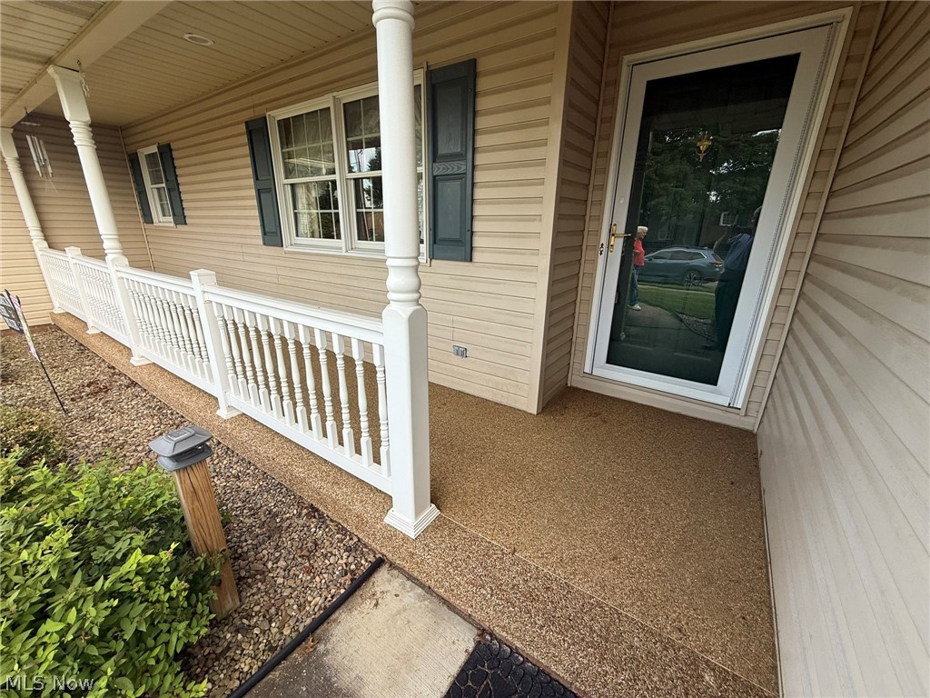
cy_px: 349
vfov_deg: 85.7
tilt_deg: -16.7
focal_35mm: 14
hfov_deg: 102.1
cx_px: 465
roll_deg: -2.0
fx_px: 376
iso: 50
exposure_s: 1/168
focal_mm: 2.22
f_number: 2.2
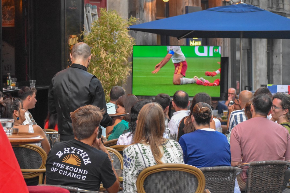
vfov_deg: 13.0
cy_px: 96
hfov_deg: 19.5
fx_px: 846
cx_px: 145
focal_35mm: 105
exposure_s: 1/250
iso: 3200
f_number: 4.5
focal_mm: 70
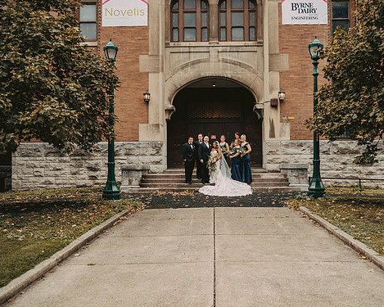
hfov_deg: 50.2
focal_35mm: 36
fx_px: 409
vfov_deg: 41.1
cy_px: 153
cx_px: 215
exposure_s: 1/1000
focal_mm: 31
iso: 1250
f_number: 3.2
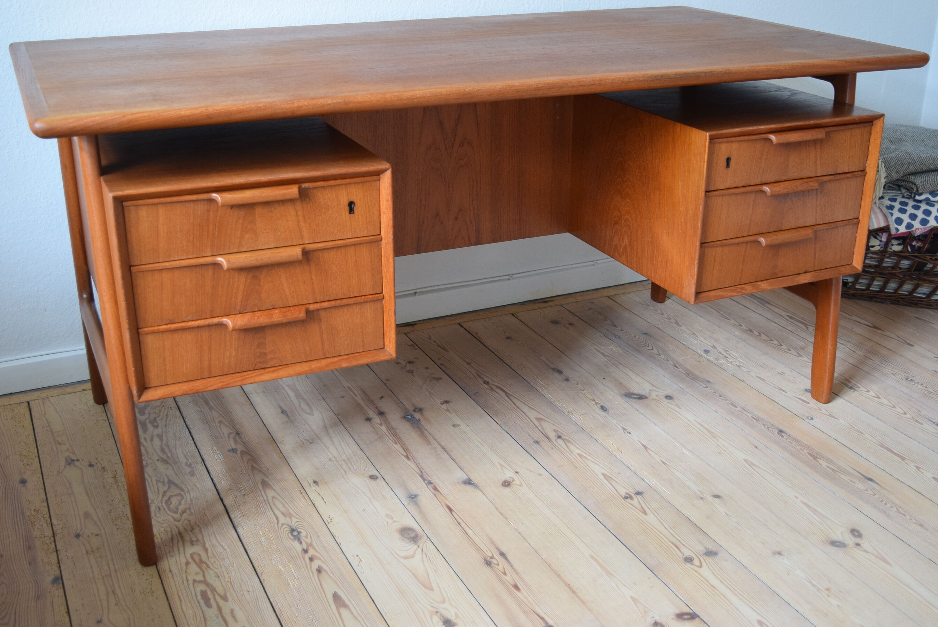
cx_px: 468
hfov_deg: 48.4
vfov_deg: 33.5
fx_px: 1043
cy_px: 305
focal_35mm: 40
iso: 800
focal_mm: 24
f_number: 4
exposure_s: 1/20
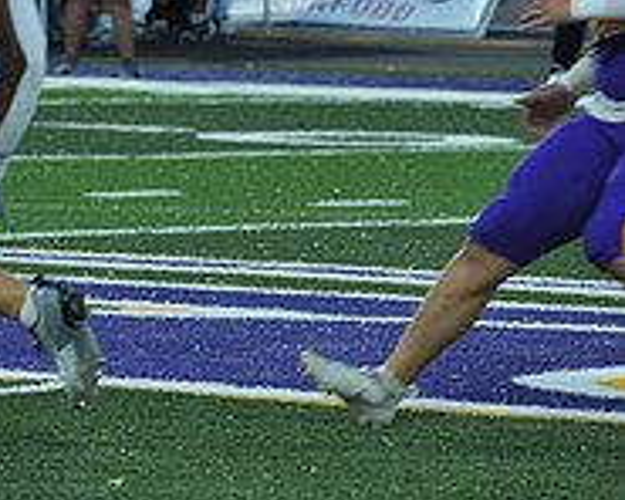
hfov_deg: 3.3
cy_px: 128
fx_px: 10877
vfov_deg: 2.6
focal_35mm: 588
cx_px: -348
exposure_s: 1/400
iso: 1600
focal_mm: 200
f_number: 6.3
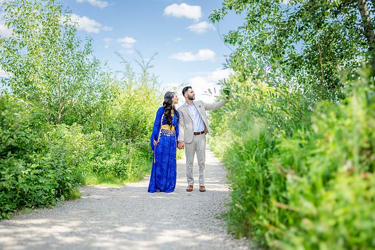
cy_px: 125
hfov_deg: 54.4
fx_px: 365
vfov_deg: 37.9
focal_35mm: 35
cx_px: 188
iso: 125
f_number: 1.2
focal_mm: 35
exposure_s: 1/3200
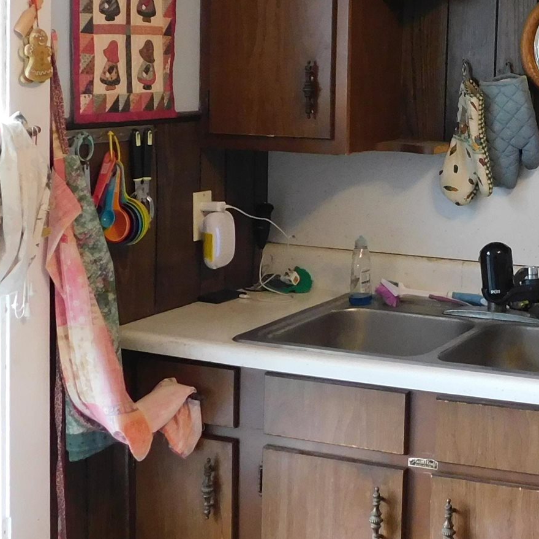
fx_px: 1251
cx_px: 521
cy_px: 127
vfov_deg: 24.0
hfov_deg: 23.4
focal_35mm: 71
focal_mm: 4
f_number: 3
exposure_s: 1/30
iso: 280
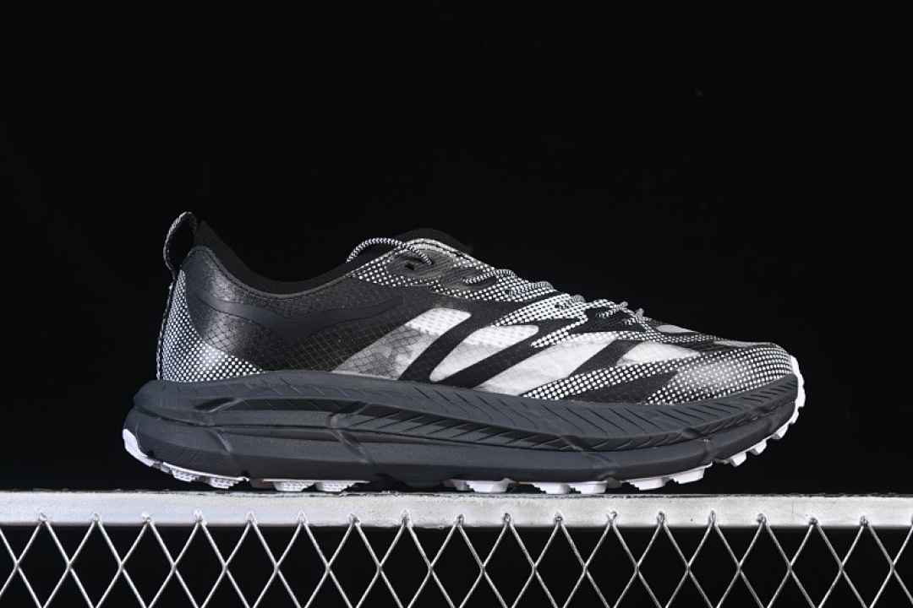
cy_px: 304
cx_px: 456
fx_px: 1902
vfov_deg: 18.2
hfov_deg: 27.0
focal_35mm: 75
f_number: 6.3
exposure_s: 1/60
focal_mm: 50
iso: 160
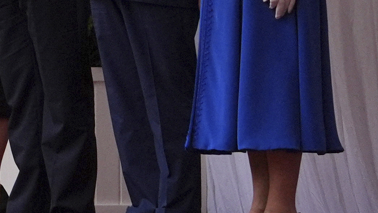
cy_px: -252
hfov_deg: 1.7
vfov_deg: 0.9
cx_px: -626
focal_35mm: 1283
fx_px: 12862
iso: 1000
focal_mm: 214
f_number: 5.6
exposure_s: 1/800
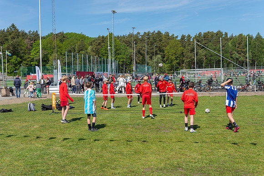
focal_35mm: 44
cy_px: 88
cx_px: 132
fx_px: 323
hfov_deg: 44.4
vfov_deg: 30.5
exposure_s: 1/800
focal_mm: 44
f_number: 4
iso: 100
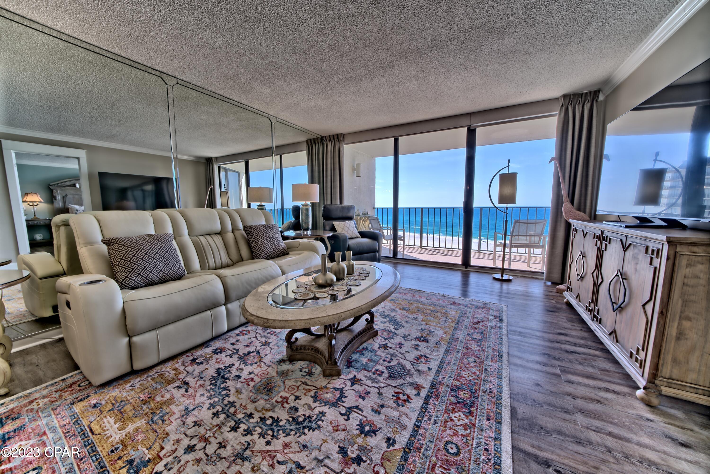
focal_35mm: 12
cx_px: 355
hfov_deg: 112.6
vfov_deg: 90.0
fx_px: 237
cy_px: 237
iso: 200
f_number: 19
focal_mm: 12
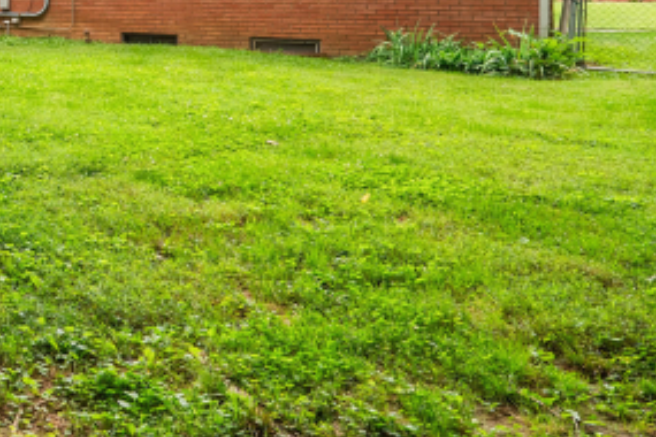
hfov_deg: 35.3
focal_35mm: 43
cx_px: -137
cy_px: 30
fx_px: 789
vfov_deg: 29.5
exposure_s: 1/160
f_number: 11
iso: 400
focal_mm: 16.5
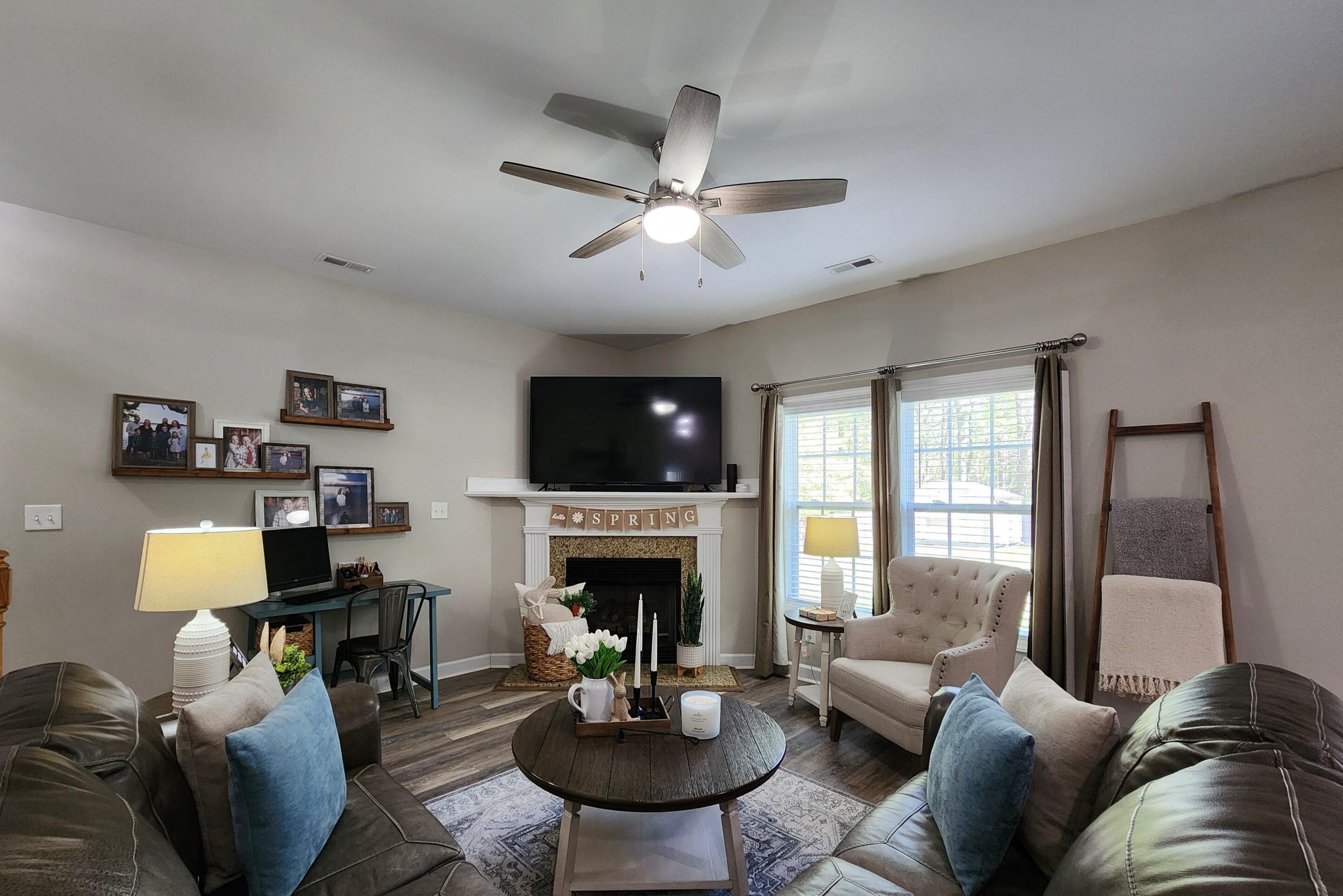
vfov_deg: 81.0
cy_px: 490
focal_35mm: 14
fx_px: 522
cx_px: 659
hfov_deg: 104.2
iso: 250
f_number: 2.2
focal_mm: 2.2
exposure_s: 1/60
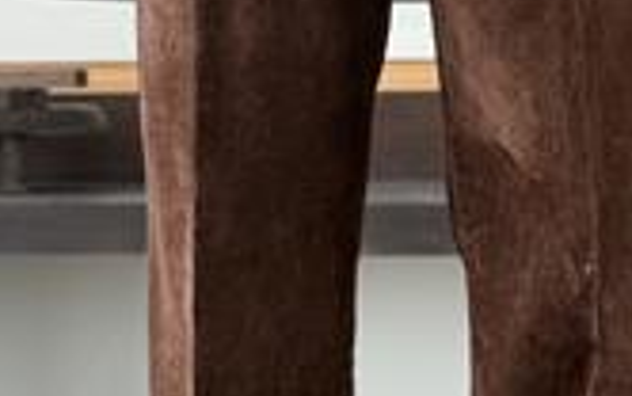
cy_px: 40
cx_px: 423
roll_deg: -0.2
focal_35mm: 163
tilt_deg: -1.0
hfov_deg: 12.8
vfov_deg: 8.0
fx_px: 2809
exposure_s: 1/110
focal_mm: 6.76
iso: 100
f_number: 1.78
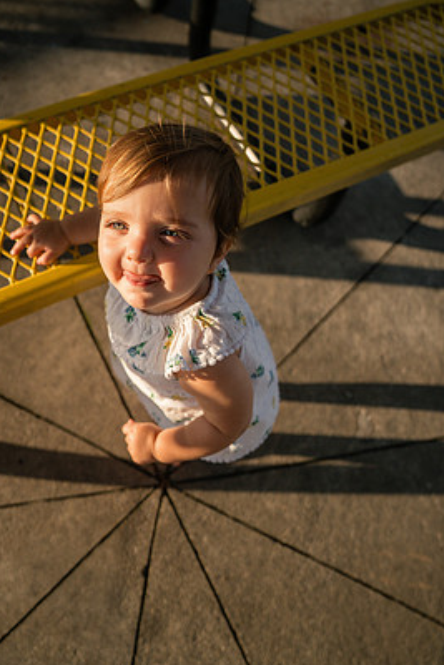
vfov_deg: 67.3
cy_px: 344
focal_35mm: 27
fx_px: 499
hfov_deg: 47.9
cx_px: 203
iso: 250
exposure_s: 1/4000
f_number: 2.8
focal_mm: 24
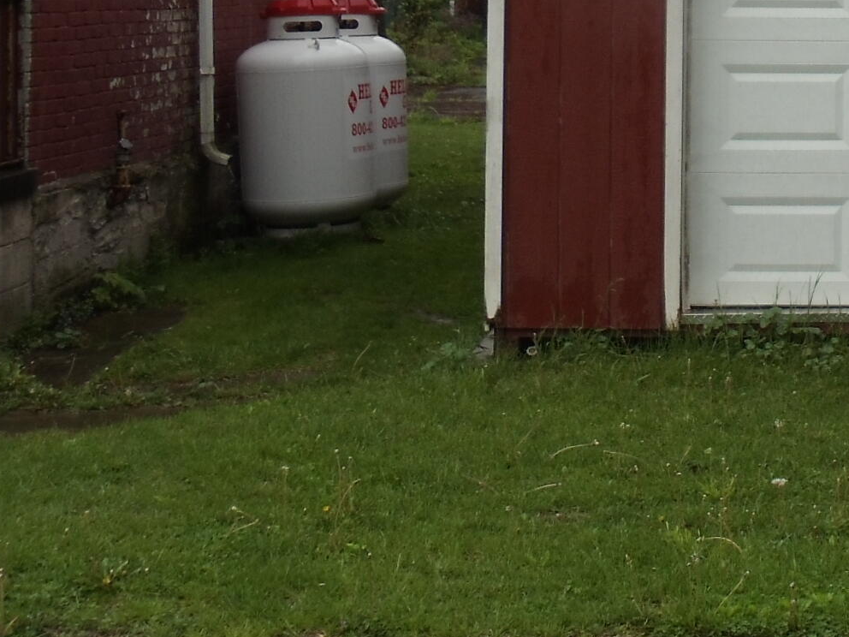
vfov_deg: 12.7
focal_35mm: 115
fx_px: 2821
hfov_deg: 16.7
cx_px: 897
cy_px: -53
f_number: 3.5
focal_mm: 6
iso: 80
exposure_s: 1/100
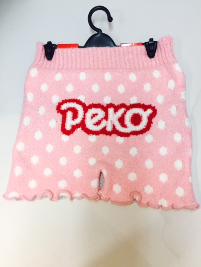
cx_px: 100
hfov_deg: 48.2
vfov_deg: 61.7
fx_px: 225
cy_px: 134
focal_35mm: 29
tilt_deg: -76.2
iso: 64
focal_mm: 4.15
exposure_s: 1/33
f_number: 2.2
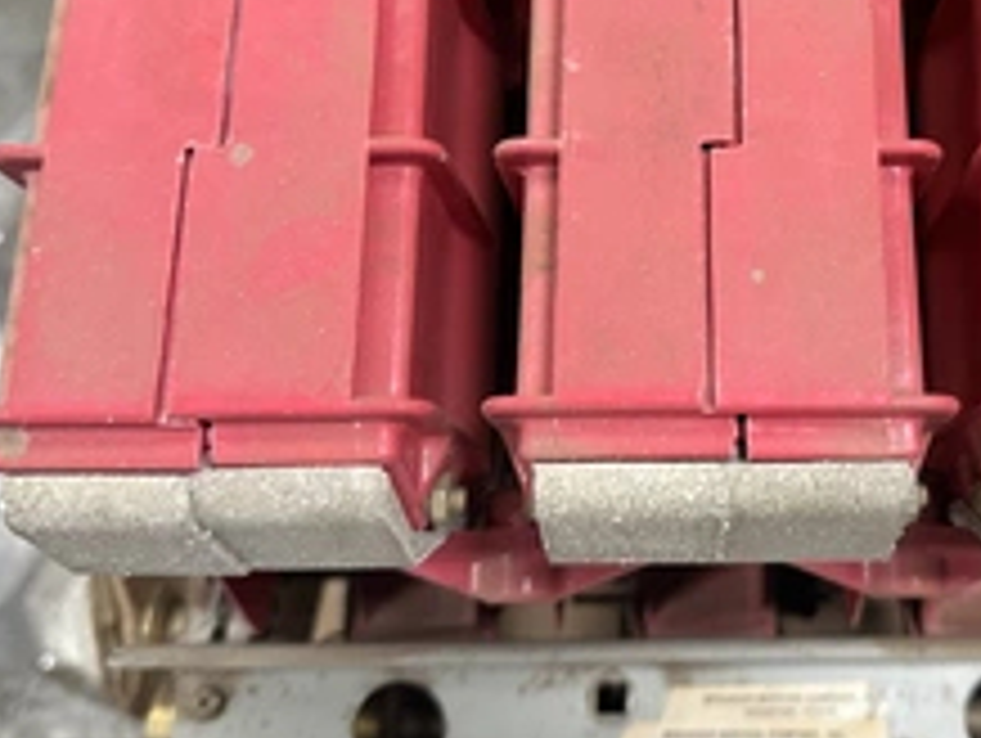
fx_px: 1248
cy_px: 207
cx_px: 729
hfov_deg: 41.7
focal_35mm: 44
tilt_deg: -72.3
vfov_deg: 32.5
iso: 320
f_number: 1.78
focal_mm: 6.86
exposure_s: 1/60
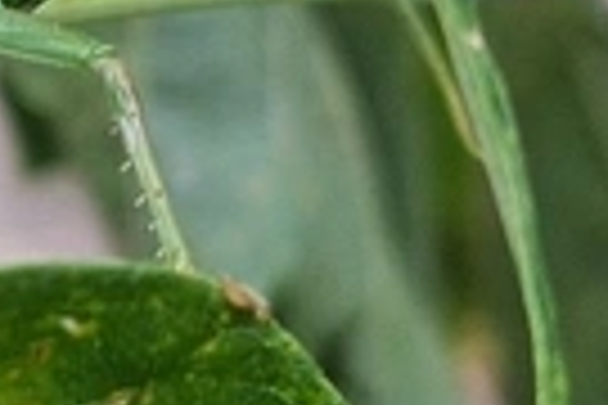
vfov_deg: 11.4
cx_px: -23
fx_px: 1908
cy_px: -274
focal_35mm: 113
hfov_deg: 17.6
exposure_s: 1/155
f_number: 1.8
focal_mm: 5.54
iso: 50
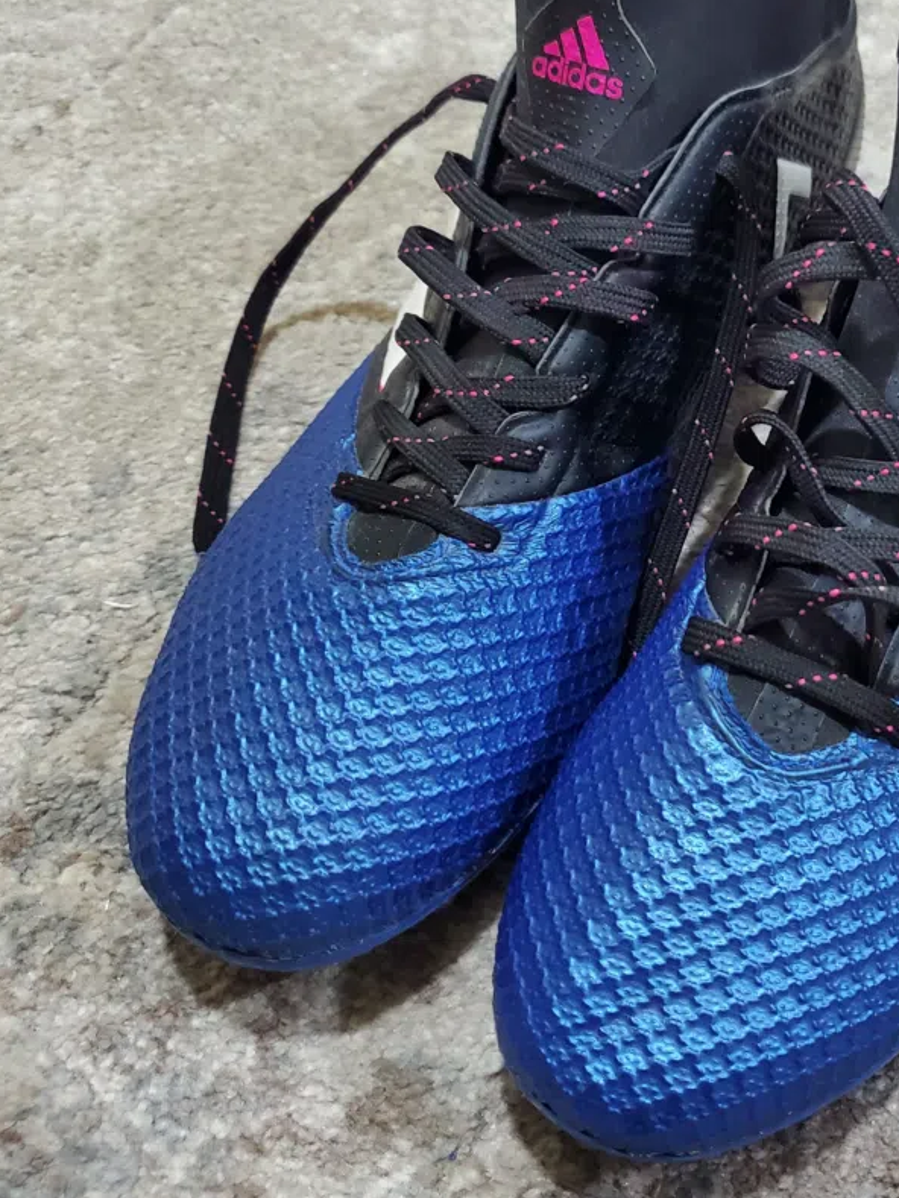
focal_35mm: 45
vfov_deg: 41.7
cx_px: 776
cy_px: 438
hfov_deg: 31.0
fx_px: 1558
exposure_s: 1/39
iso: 250
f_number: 1.5
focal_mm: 4.3
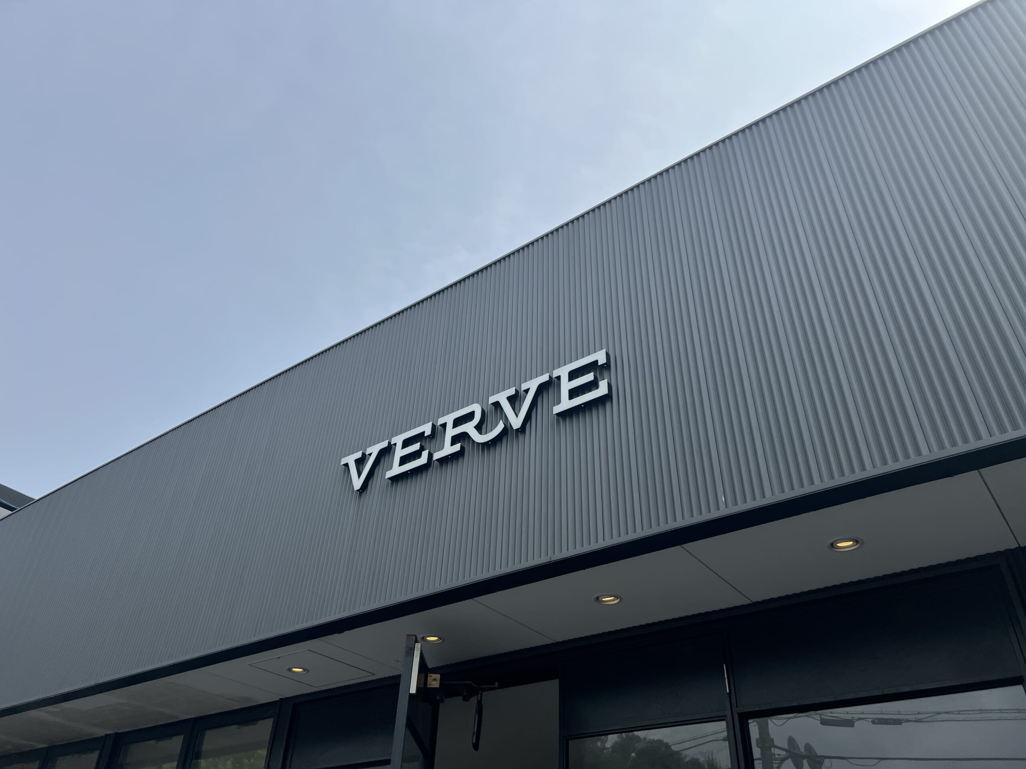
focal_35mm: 26
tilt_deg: +37.5
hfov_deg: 67.3
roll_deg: -3.2
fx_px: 771
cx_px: 513
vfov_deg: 53.1
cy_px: 384
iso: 50
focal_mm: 5.7
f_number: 1.5
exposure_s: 1/6579
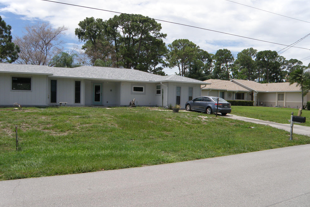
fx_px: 241
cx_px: 151
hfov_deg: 65.5
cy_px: 104
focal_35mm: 28
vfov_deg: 46.4
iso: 64
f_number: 3.5
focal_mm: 4.6
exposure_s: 1/1000
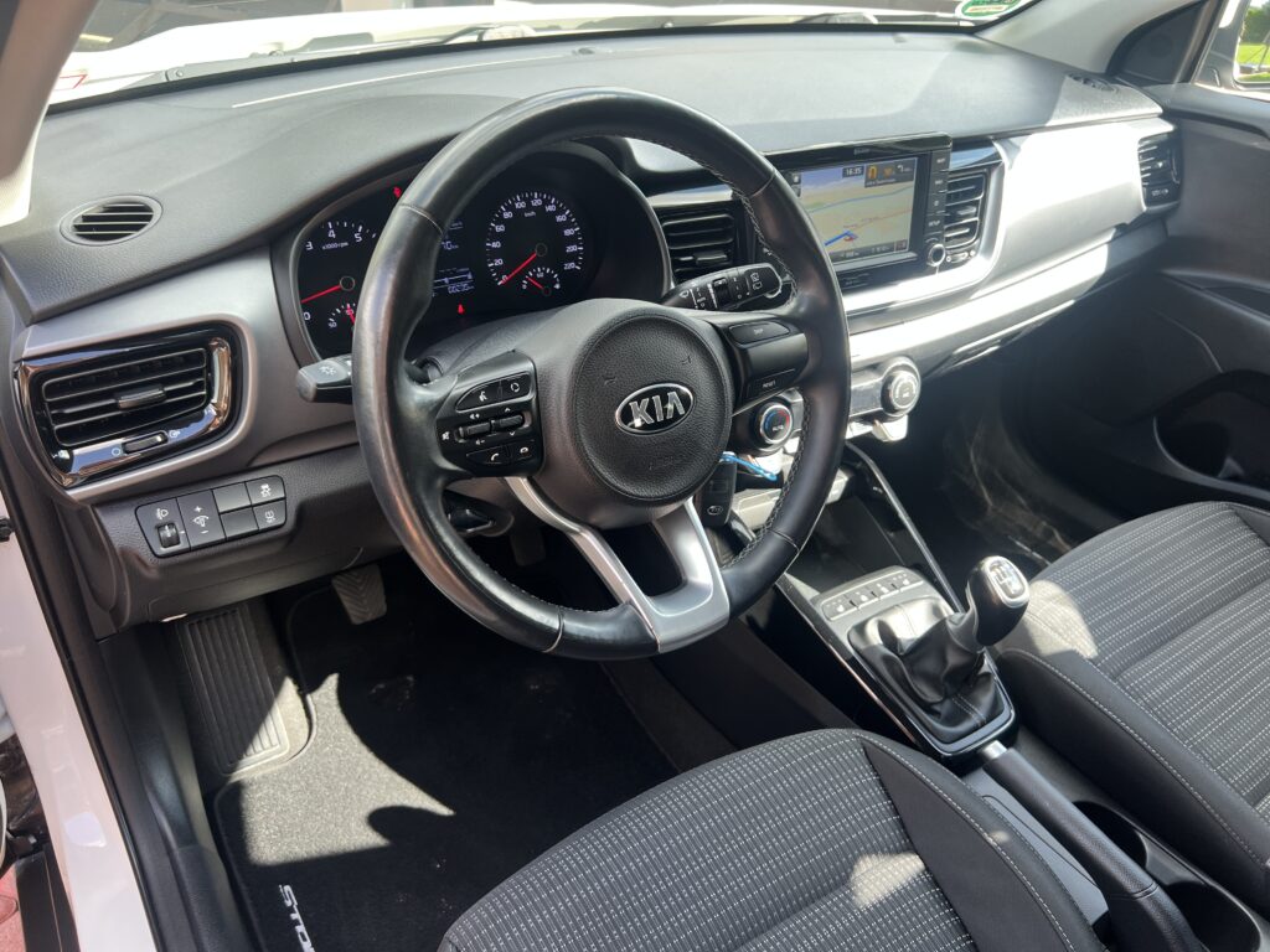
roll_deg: -4.2
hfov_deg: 67.3
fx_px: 954
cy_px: 476
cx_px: 635
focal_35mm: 26
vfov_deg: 53.1
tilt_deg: -35.1
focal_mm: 5.7
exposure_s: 1/121
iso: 40
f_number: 1.5
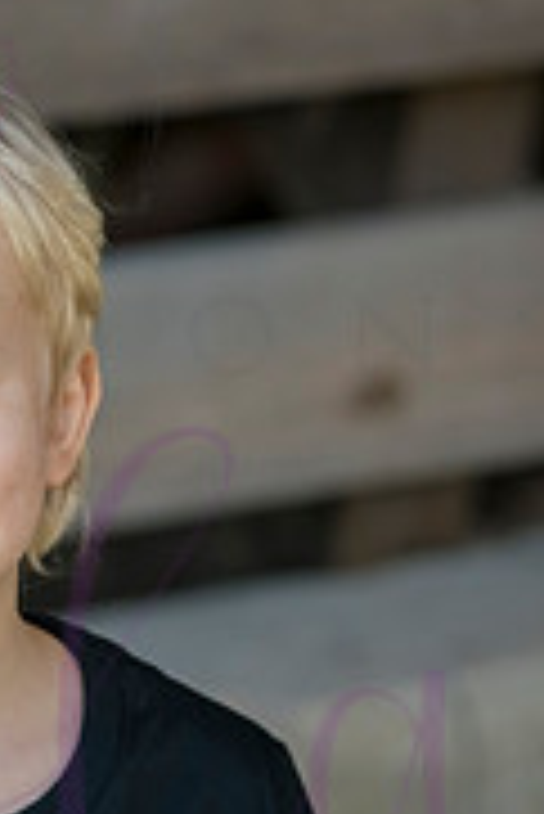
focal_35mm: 278
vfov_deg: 7.4
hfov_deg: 4.9
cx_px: -31
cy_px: 495
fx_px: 6289
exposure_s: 1/400
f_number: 4.5
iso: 400
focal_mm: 112
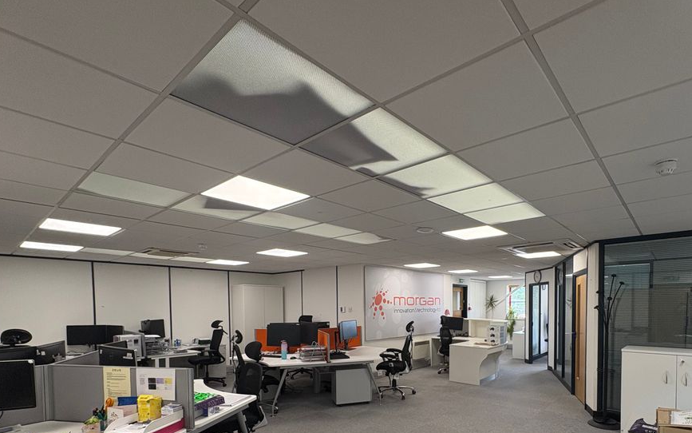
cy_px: 317
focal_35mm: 19
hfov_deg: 87.4
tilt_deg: -2.0
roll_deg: +0.7
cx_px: 395
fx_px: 358
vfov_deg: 59.4
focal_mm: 2.22
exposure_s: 1/100
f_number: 2.2
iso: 160
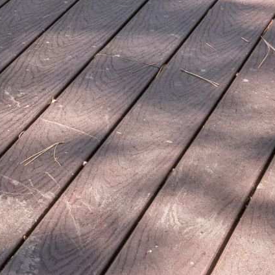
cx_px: -262
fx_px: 1277
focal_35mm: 142
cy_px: -487
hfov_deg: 11.2
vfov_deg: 9.9
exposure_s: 1/10
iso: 100
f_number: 13
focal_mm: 19.7
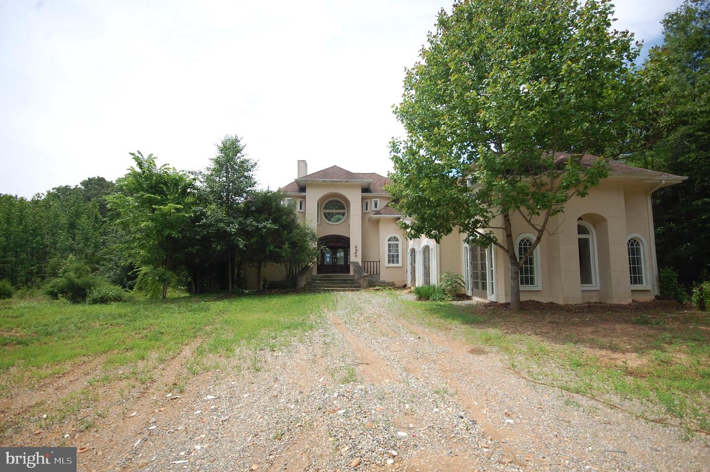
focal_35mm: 16
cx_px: 355
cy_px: 236
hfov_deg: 95.0
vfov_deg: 71.9
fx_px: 325
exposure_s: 1/500
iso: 200
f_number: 5.6
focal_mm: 11
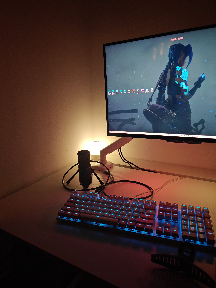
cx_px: 108
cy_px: 144
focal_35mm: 23
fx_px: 191
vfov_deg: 73.9
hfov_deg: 58.9
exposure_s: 1/50
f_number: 1.6
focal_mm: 6.06
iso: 200
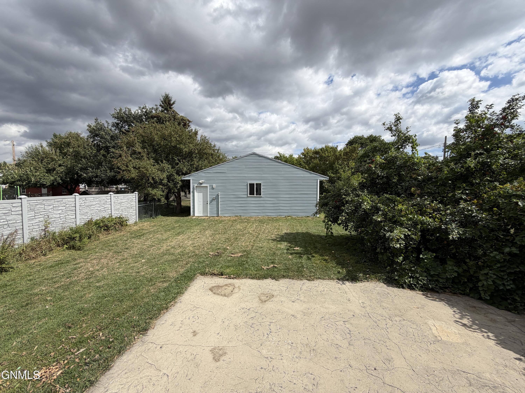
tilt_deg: -2.5
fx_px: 212
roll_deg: +0.2
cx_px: 262
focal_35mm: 14
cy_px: 196
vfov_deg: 85.7
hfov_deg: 102.1
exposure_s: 1/1125
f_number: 2.2
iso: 20
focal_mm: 2.22
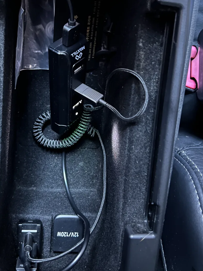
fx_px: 313
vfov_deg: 46.6
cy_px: 112
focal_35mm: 40
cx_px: 76
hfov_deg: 35.8
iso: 1000
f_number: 1.5
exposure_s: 1/5
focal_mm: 5.7
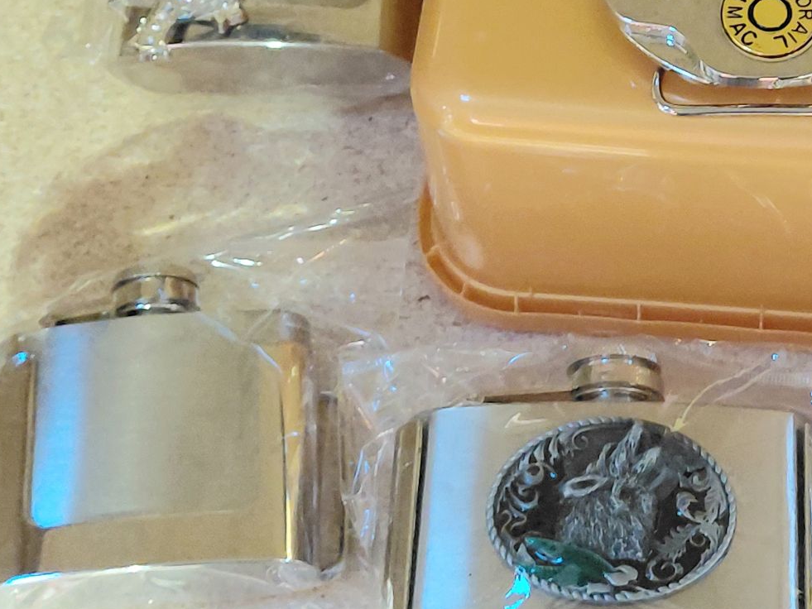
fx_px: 1220
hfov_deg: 34.1
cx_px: 781
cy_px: 166
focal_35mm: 52
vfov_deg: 27.7
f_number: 1.8
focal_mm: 4.69
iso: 400
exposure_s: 1/24
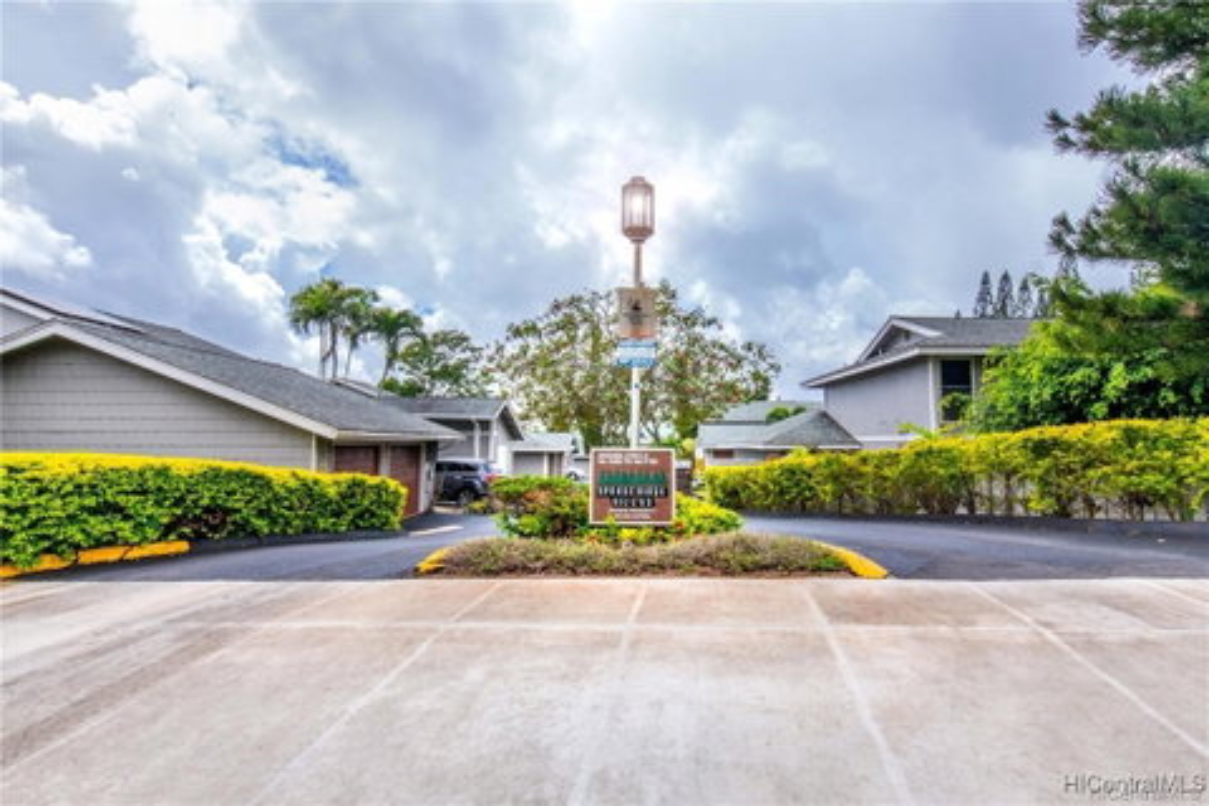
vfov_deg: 77.3
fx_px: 504
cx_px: 604
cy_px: 403
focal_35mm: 15
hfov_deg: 100.4
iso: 400
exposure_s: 1/80
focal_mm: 15
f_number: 22
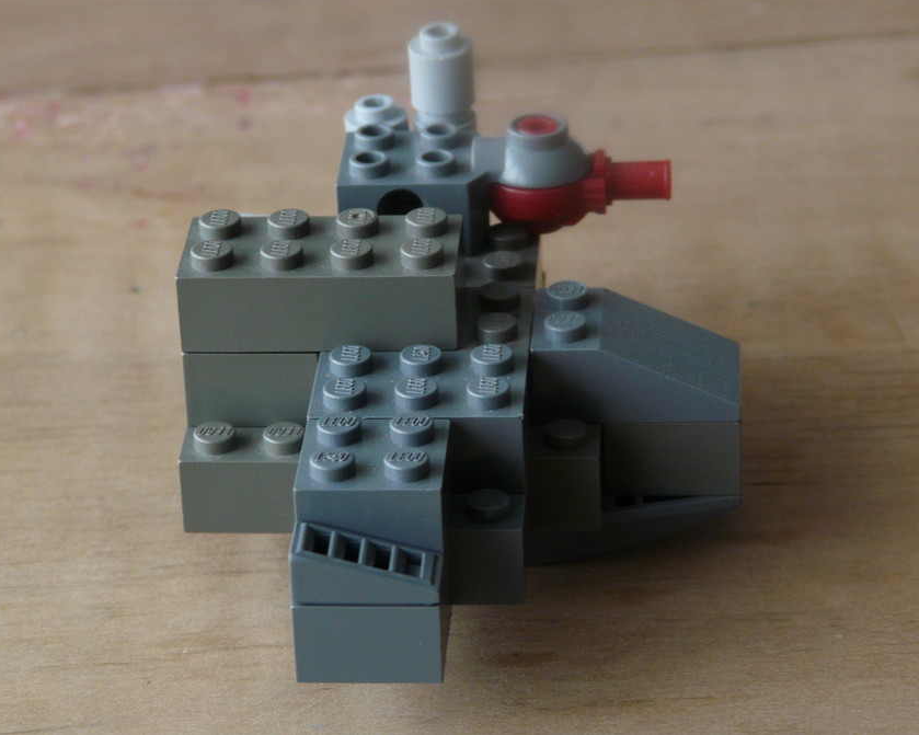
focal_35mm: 132
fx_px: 3590
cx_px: 448
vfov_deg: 11.7
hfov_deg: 14.6
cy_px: 366
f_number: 3.6
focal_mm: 20.6
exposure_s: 1/8
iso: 200
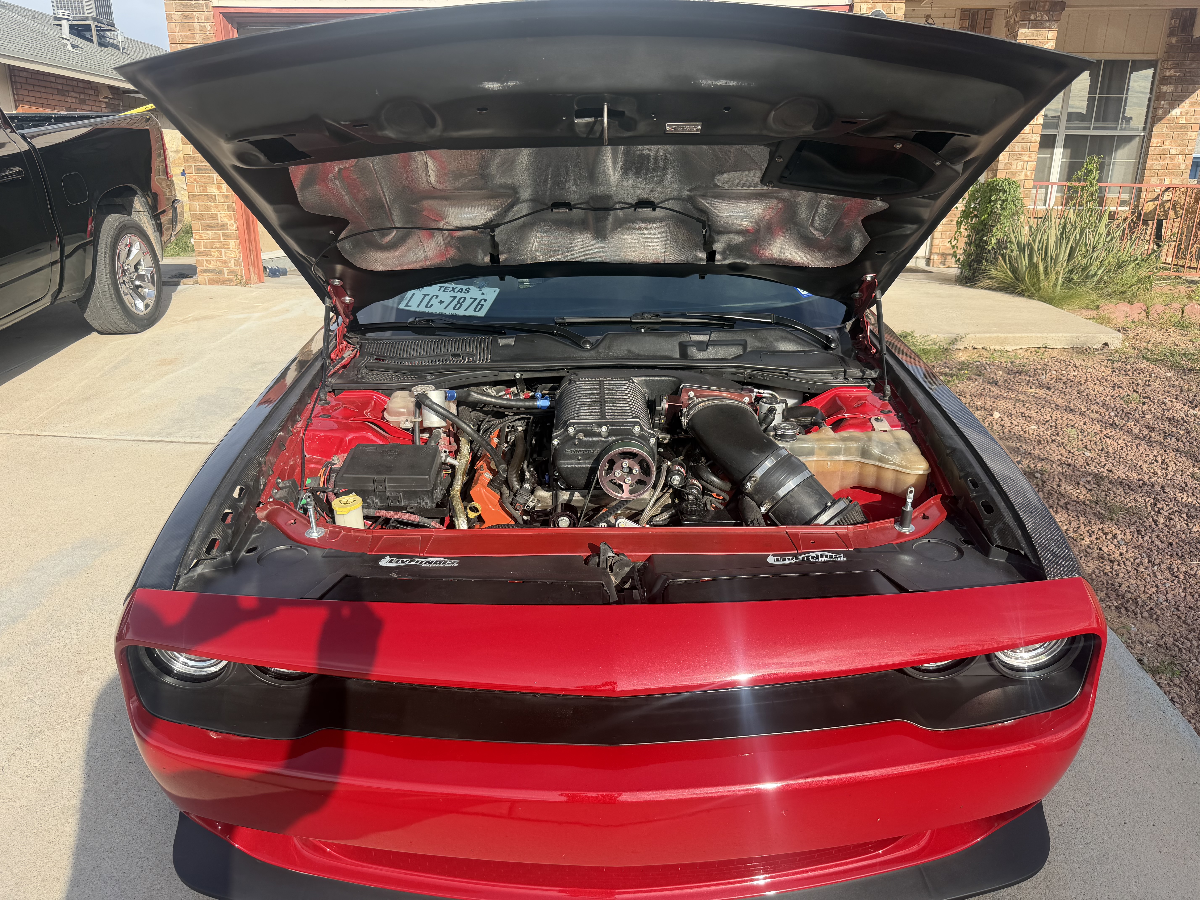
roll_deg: -1.0
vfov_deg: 56.8
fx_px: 832
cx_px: 600
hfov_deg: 71.6
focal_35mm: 24
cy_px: 450
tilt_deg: -16.8
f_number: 1.78
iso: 80
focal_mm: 6.76
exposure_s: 1/2053
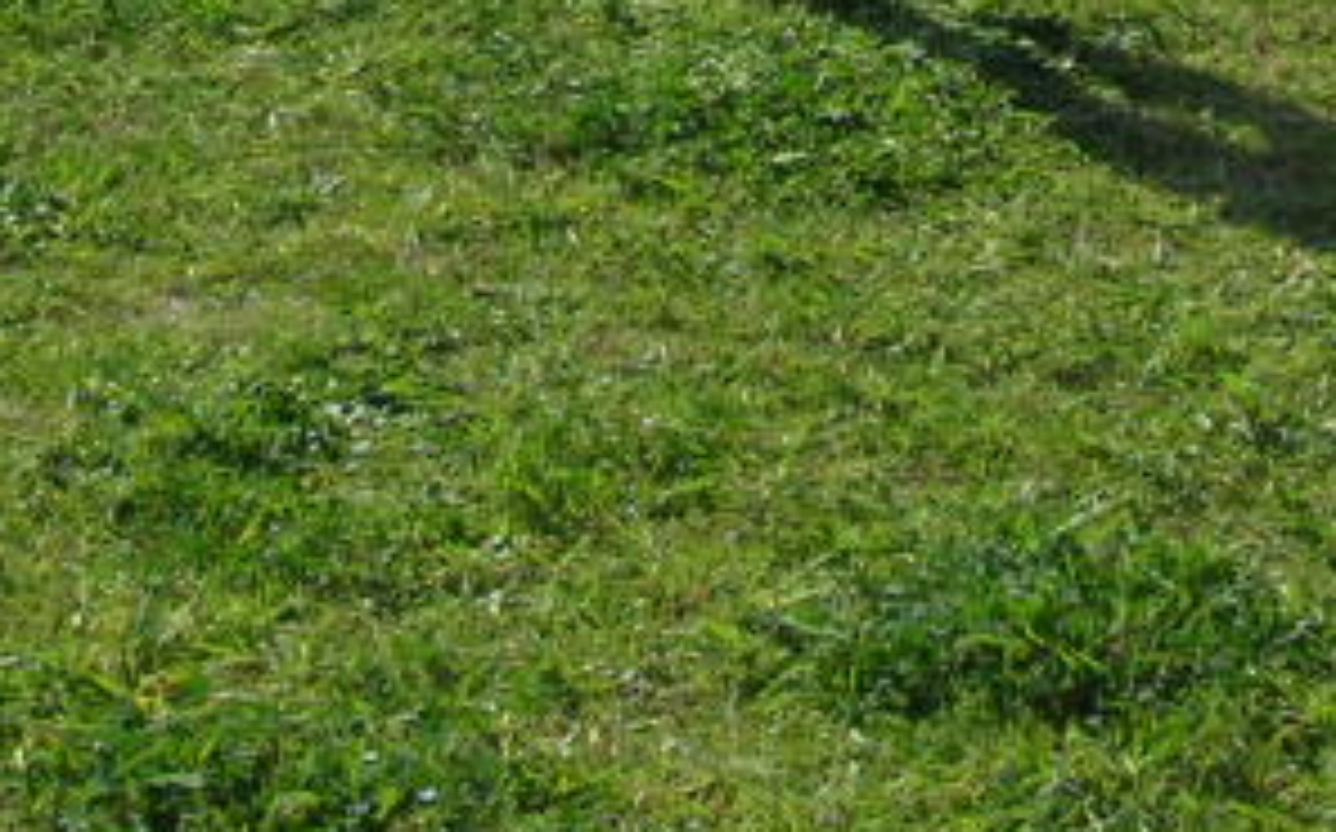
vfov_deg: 8.9
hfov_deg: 15.0
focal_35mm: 139
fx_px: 5056
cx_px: 927
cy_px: -841
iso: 200
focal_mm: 7.8
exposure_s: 1/1500
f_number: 4.8
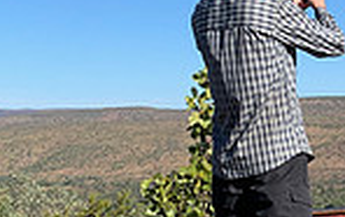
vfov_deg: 12.2
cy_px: 102
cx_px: 499
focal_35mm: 108
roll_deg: +2.1
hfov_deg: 17.5
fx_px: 1017
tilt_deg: +3.1
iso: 25
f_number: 1.8
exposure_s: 1/2364
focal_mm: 4.25
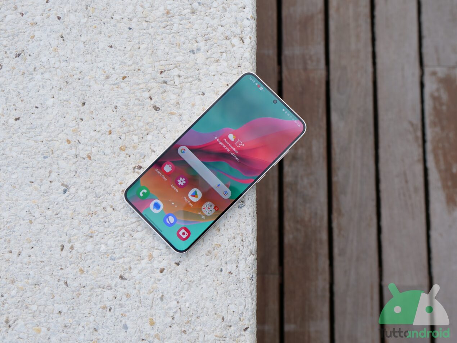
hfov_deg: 56.8
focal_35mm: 32
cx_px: 228
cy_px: 172
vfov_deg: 44.2
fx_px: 423
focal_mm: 16
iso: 200
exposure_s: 1/640
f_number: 3.5
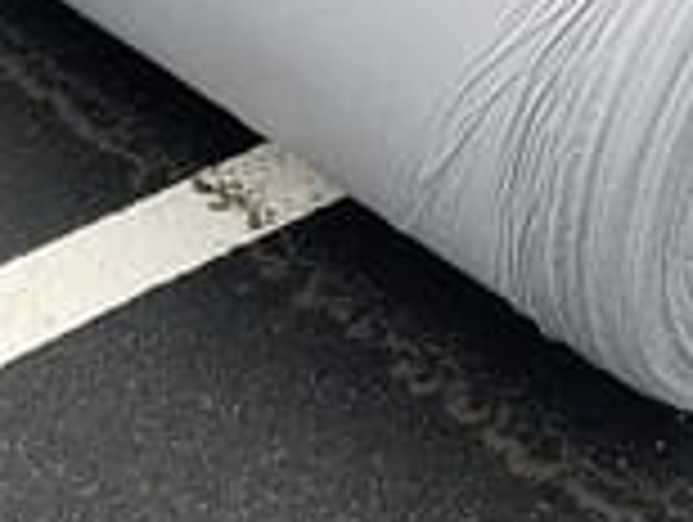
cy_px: -47
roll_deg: +4.3
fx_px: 1885
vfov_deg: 15.4
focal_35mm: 94
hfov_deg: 20.4
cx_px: 72
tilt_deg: -30.9
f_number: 1.8
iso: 16
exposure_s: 1/869
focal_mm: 3
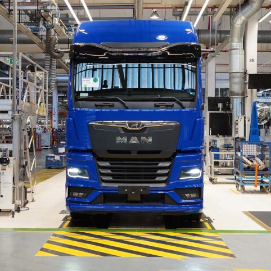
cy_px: 130
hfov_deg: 26.5
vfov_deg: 26.5
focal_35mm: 65
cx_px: 122
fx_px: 576
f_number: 4
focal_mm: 32
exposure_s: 1/160
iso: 800
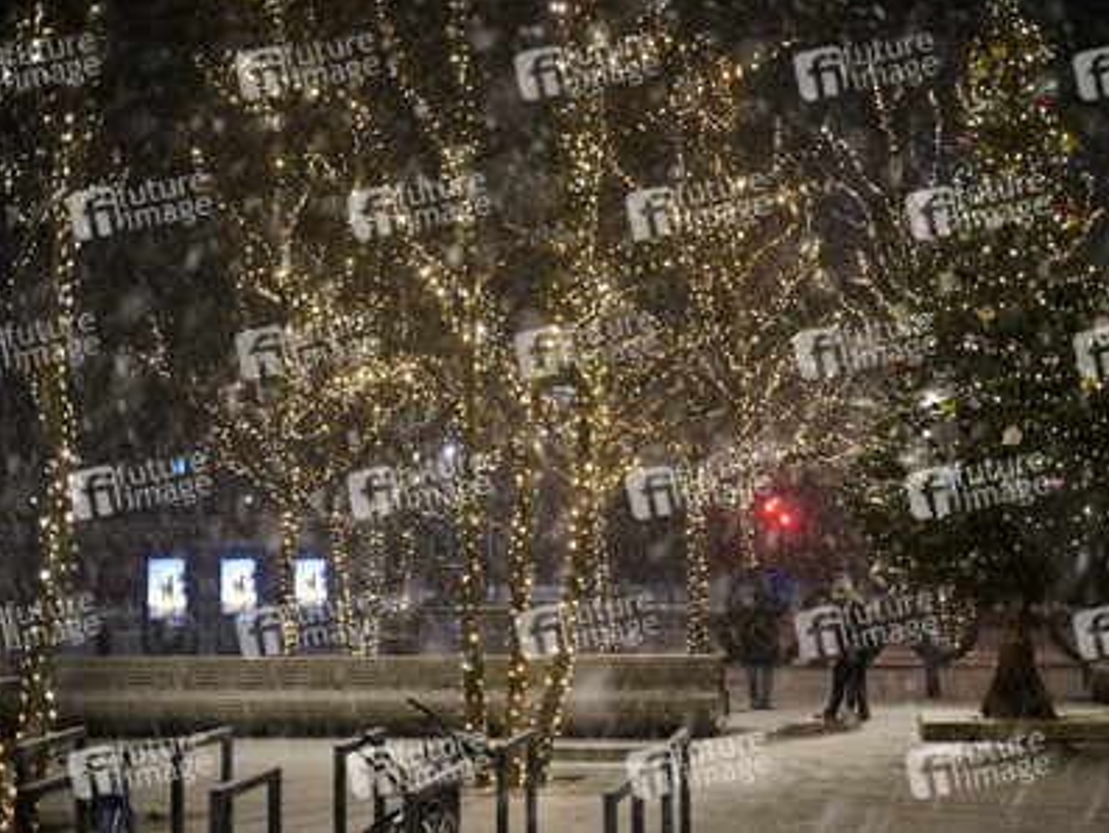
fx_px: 2275
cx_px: 624
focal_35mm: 71
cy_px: 416
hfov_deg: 27.4
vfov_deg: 20.7
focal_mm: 65
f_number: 2.8
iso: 640
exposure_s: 1/40
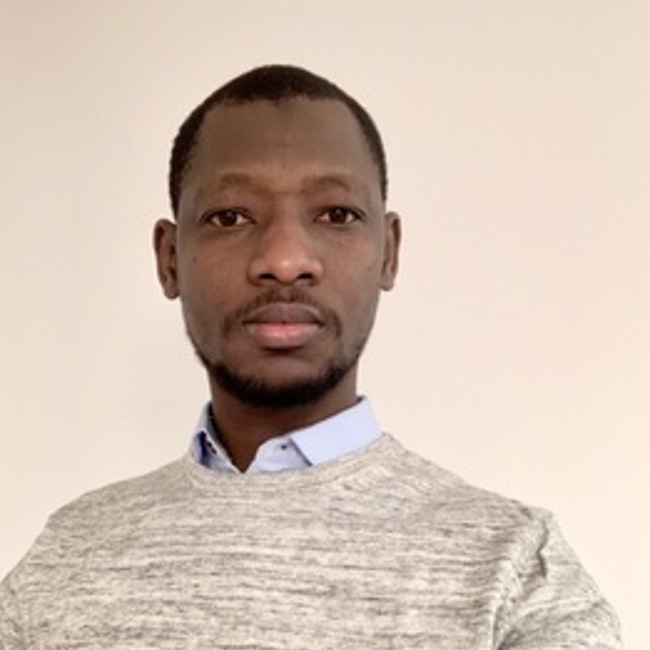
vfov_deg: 43.6
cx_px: 325
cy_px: 401
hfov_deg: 43.9
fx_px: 807
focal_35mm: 38
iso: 250
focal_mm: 2.87
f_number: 2.2
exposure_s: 1/25
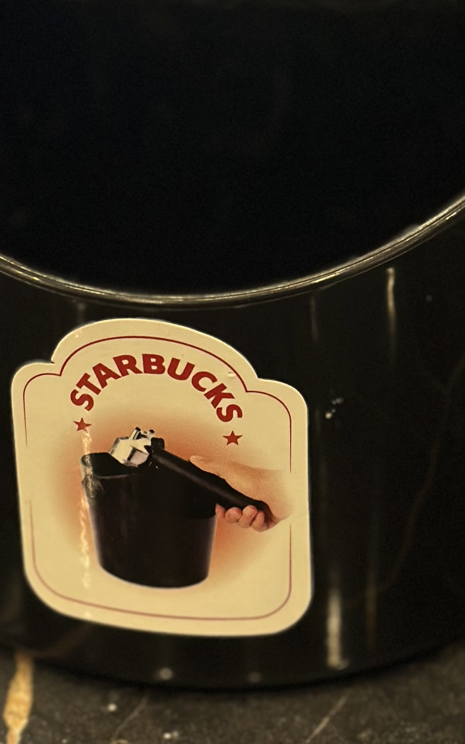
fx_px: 2534
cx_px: 253
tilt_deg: -26.5
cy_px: 194
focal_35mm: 125
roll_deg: +0.2
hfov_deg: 10.5
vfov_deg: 16.6
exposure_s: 1/100
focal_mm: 6.86
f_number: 1.78
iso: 125
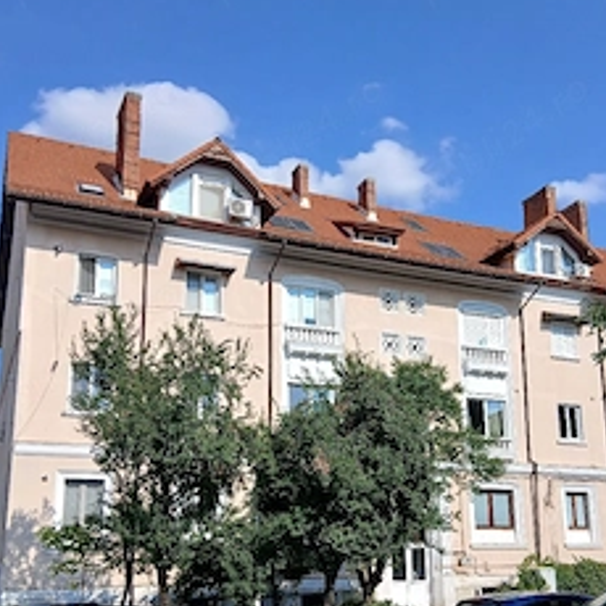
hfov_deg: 41.7
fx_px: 792
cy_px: 379
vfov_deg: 41.6
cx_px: 350
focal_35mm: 40
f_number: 1.8
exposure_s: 1/833
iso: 20
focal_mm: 3.98
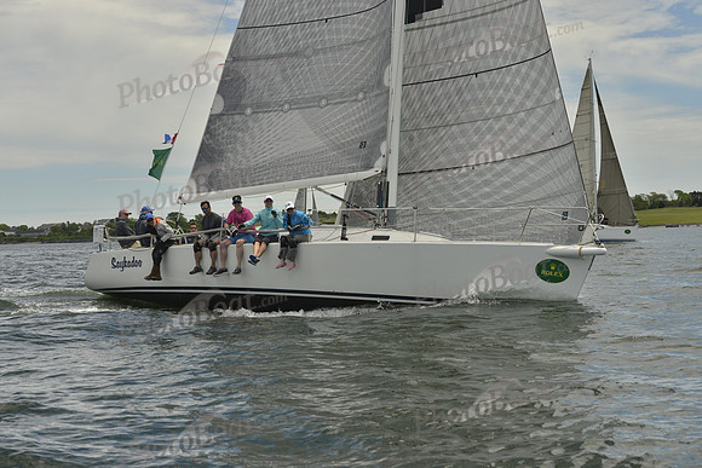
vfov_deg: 19.5
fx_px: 1365
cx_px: 351
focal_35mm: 70
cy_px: 234
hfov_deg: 28.8
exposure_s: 1/1600
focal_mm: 70
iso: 280
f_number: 9
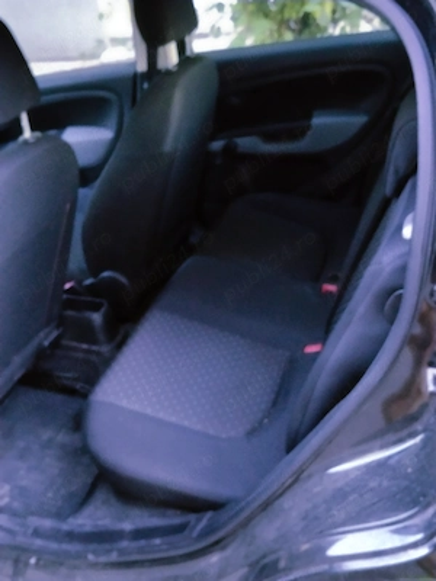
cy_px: 290
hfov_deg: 40.7
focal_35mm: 35
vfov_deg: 52.6
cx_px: 218
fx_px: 588
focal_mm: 4.22
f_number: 1.8
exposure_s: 1/17
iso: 2500
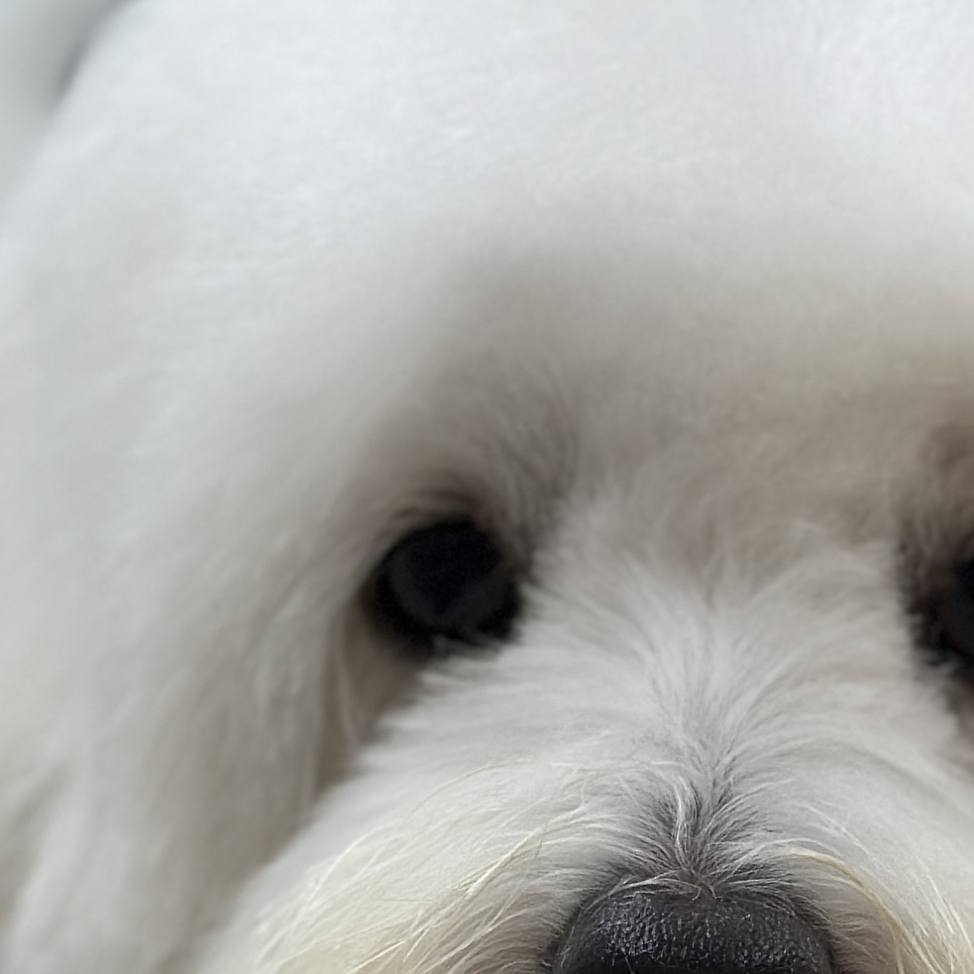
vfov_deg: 10.0
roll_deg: +1.5
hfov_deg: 10.0
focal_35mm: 174
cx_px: 671
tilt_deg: -15.9
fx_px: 5539
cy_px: 1043
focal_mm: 6.86
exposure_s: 1/246
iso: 80
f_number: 1.78
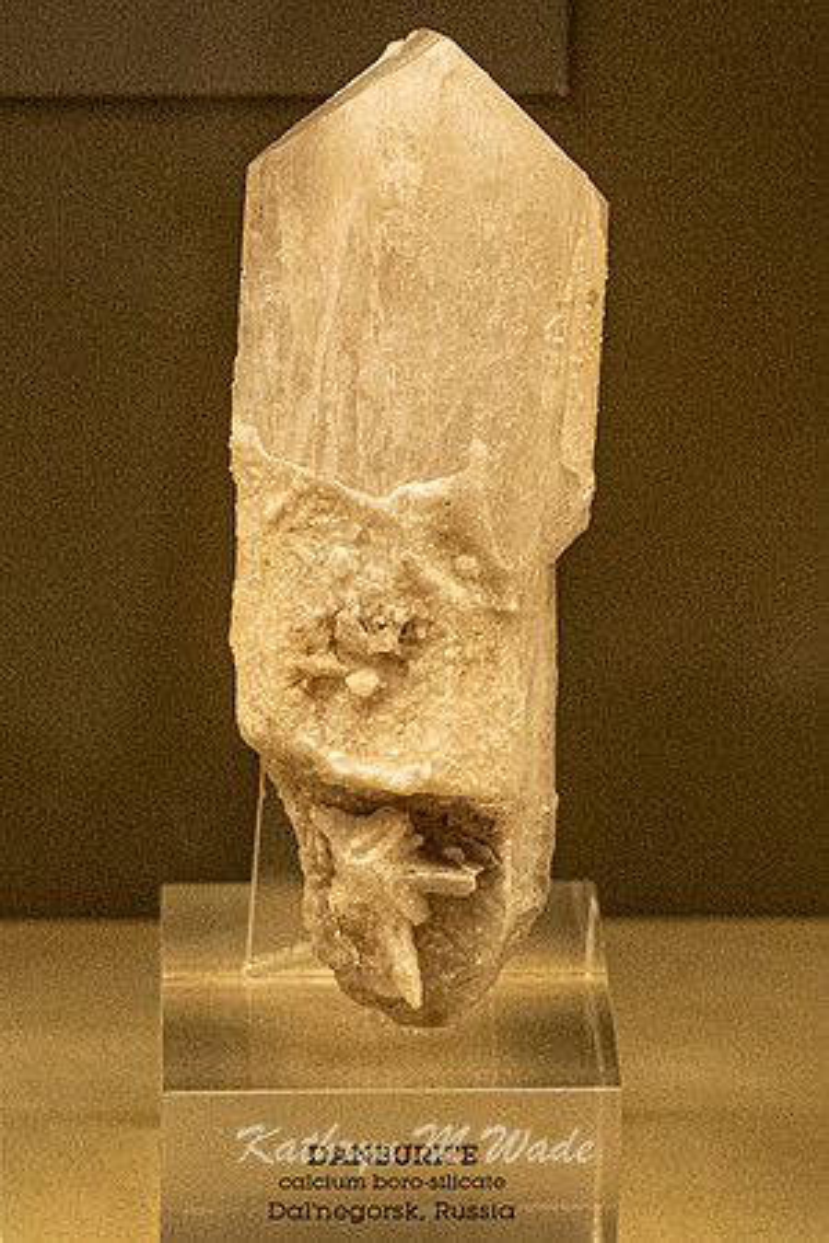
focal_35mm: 178
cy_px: 596
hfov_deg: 7.7
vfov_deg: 11.5
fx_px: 6153
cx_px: 381
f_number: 6.3
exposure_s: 1/125
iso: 5000
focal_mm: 108
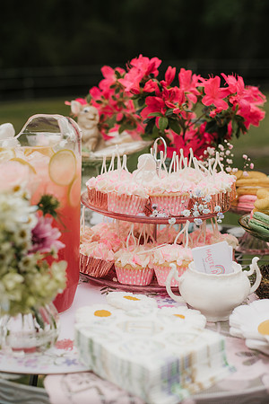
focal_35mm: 50
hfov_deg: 27.0
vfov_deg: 39.6
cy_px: 202
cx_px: 134
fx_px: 560
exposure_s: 1/400
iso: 100
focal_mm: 50
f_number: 2.8
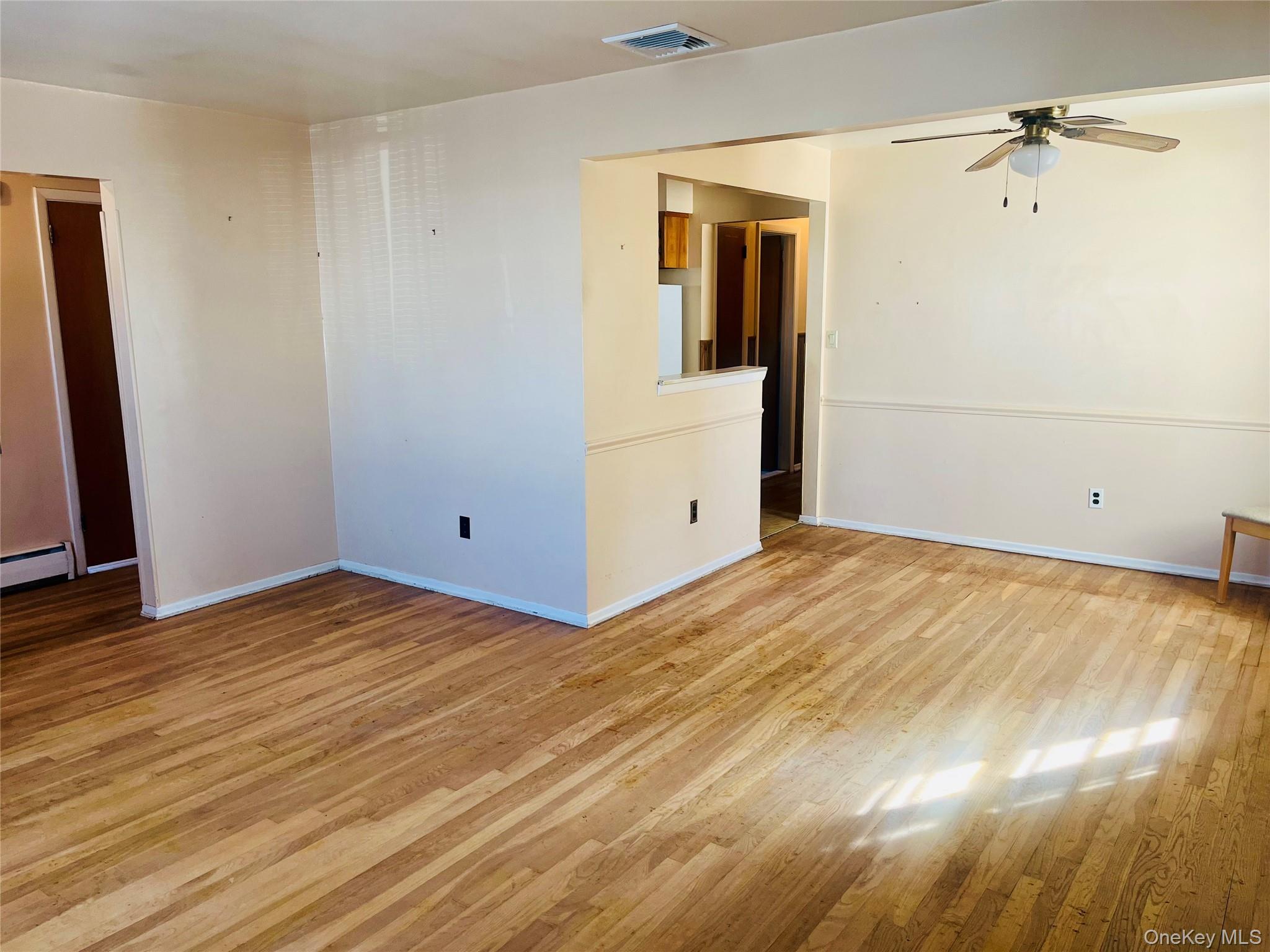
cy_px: 476
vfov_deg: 53.1
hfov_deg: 67.3
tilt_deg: -9.8
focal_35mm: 26
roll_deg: +0.8
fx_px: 954
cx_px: 635
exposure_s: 1/60
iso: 80
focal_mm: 5.1
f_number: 1.6
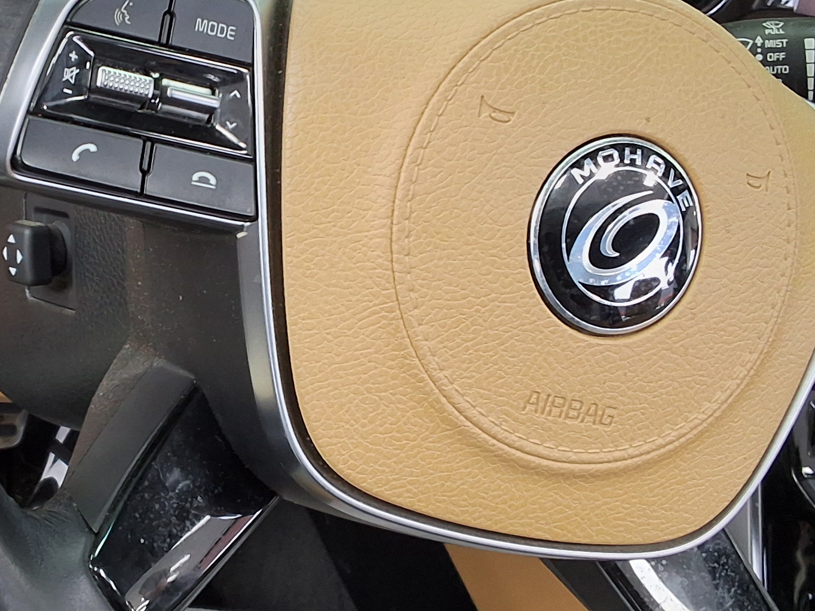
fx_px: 1577
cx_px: 144
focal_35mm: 67
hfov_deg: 28.3
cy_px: 227
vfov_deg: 21.9
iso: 200
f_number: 1.9
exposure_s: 1/40
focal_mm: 2.91
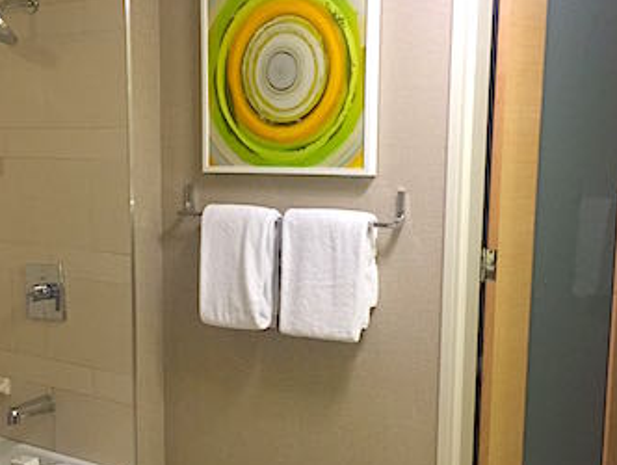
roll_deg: -0.7
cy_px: 280
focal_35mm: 48
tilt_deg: -8.6
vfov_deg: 30.3
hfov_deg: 39.6
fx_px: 857
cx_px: 284
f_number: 2.2
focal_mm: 4.15
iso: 200
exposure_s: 1/30
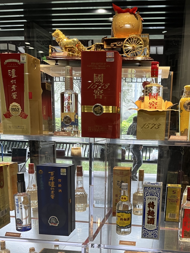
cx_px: 129
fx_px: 293
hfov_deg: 35.6
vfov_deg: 45.1
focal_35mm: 40
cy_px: 192
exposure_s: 1/60
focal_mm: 5.1
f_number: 1.6
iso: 125
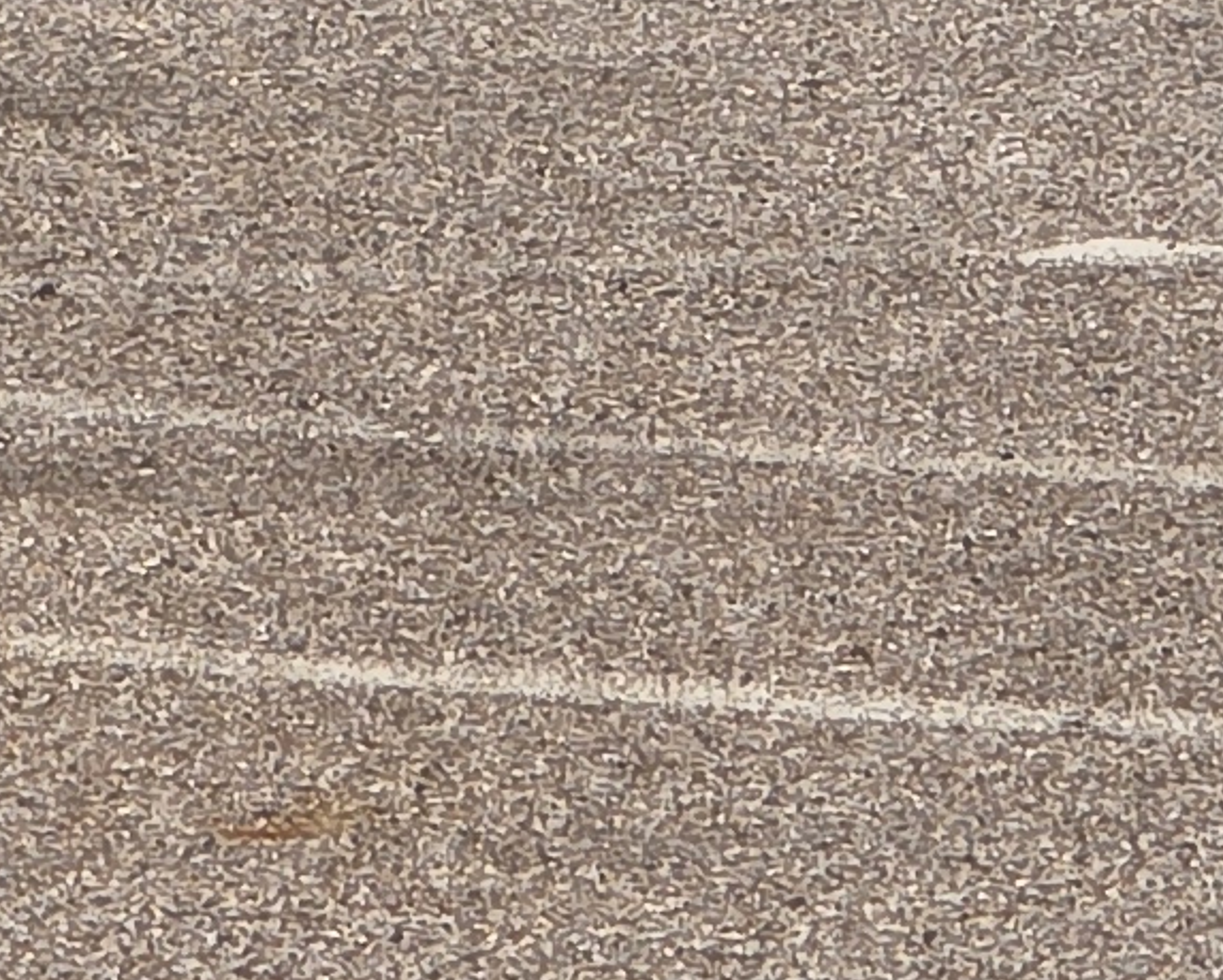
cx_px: 1099
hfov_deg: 2.5
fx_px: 28356
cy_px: -1712
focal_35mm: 783
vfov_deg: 2.0
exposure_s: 1/722
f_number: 3.4
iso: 64
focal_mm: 18.6
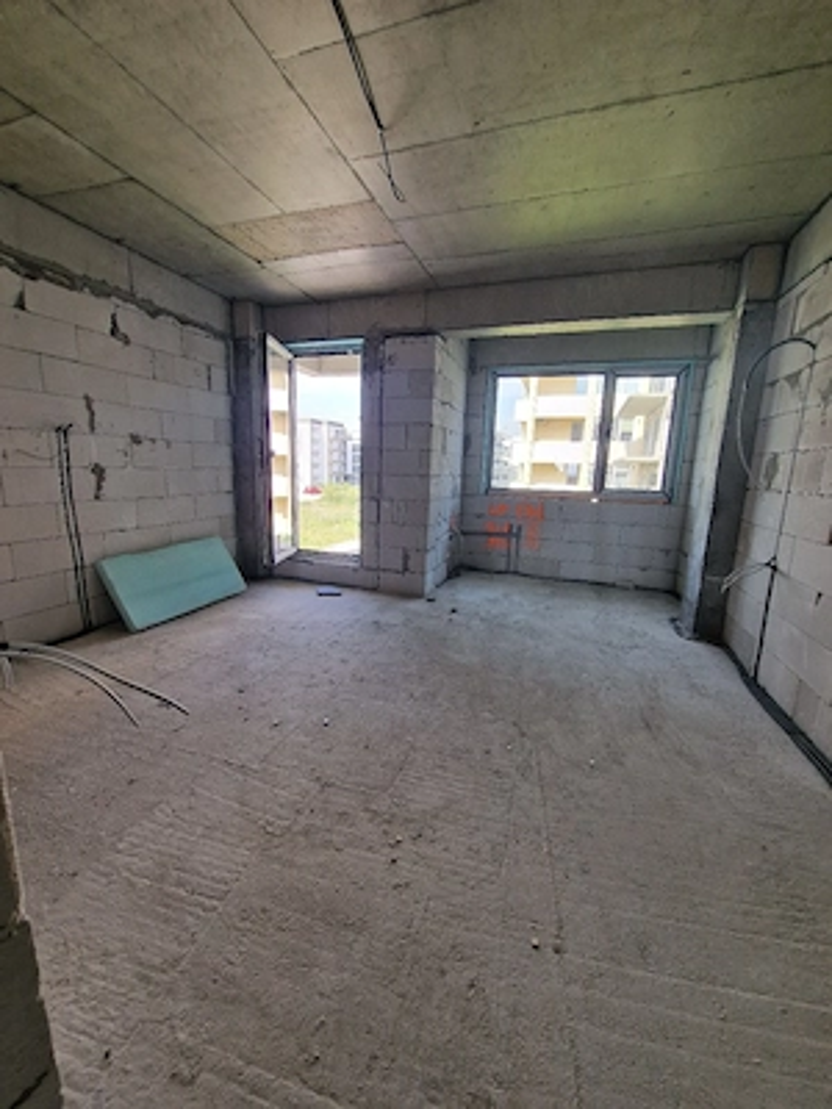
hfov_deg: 89.9
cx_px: 416
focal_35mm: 13
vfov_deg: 106.2
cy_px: 554
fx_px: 417
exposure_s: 1/100
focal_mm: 2.2
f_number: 2.2
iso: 50
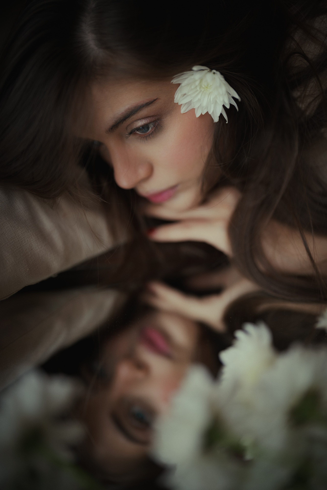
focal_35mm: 50
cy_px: 245
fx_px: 681
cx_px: 164
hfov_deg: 27.0
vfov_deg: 39.6
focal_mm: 50
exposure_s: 1/400
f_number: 1.2
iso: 125
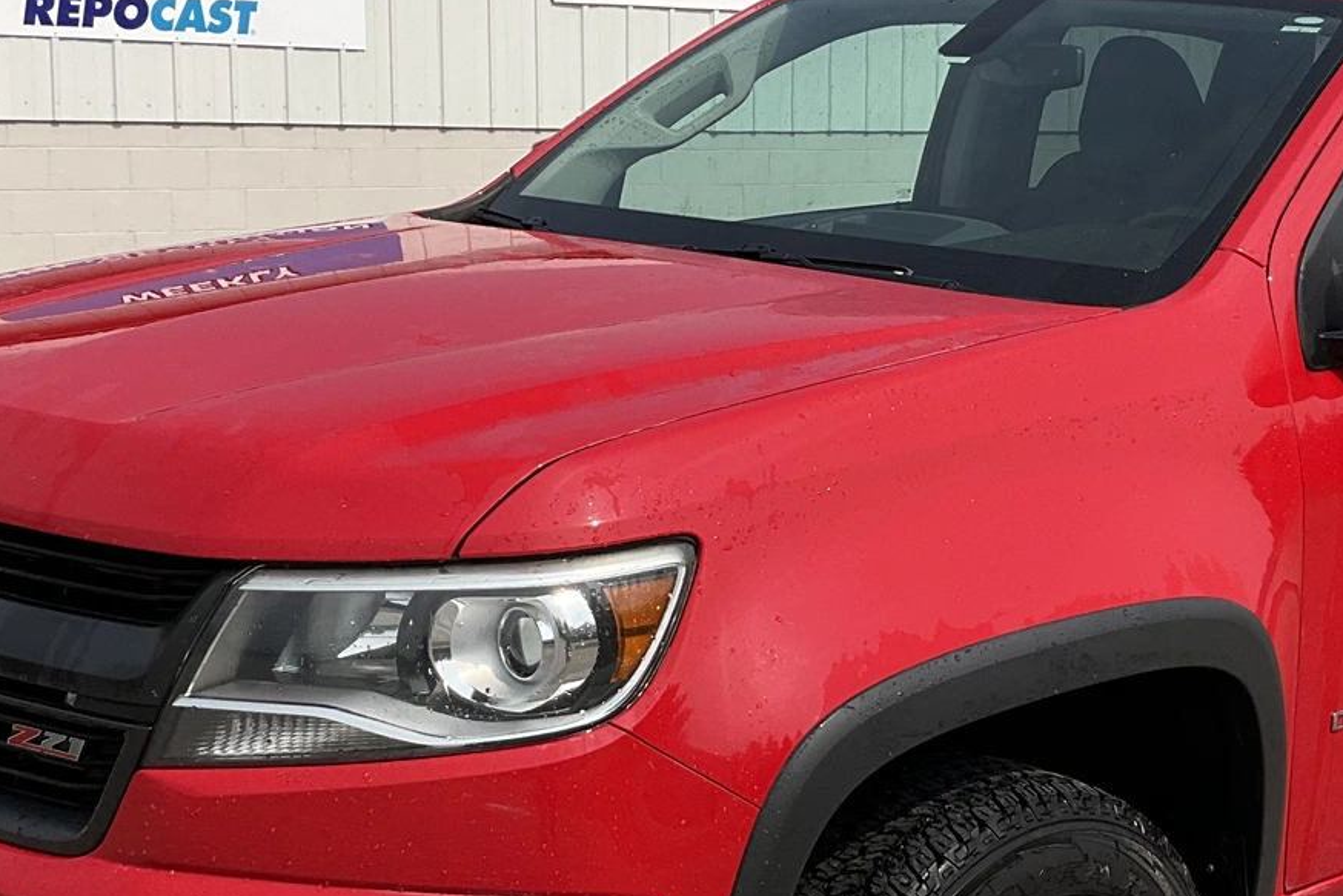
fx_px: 2574
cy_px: 460
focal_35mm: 69
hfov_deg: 29.0
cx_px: 891
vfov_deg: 19.7
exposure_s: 1/2801
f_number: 1.8
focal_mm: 3
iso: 25
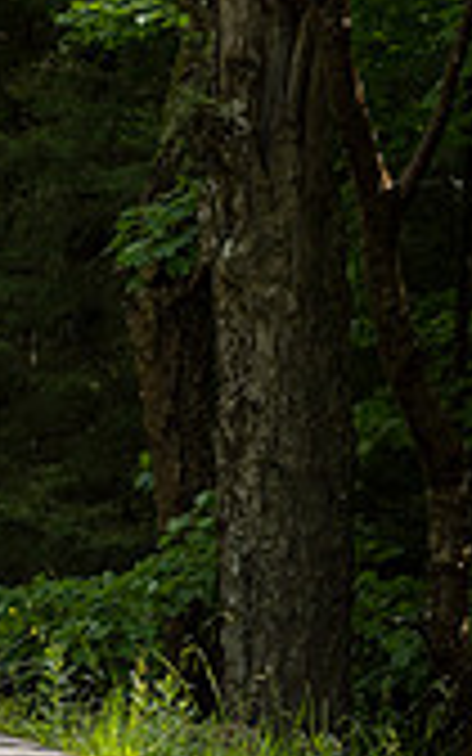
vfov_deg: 5.4
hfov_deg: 3.3
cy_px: 434
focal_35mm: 387
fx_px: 7965
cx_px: -701
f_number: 5.6
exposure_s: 1/250
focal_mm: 110
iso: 200
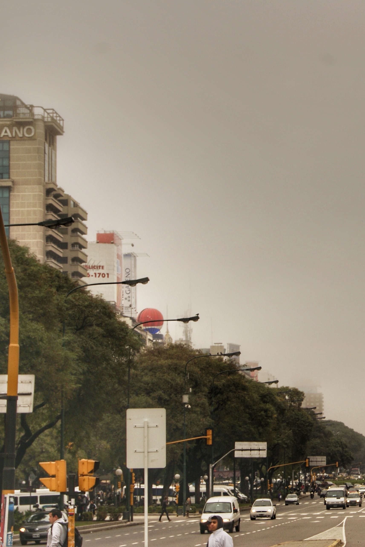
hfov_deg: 11.9
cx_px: 392
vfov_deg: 18.1
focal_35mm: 113
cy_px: 272
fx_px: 1719
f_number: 9
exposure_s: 1/100
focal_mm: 50
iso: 100
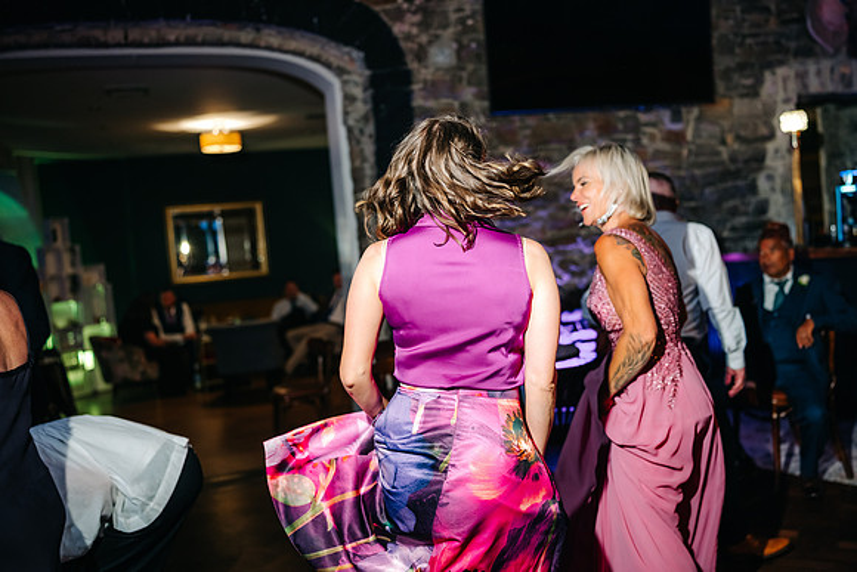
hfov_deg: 54.4
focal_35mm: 35
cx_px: 428
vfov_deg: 37.9
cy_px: 286
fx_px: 833
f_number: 1.8
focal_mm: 35
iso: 640
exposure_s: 1/200
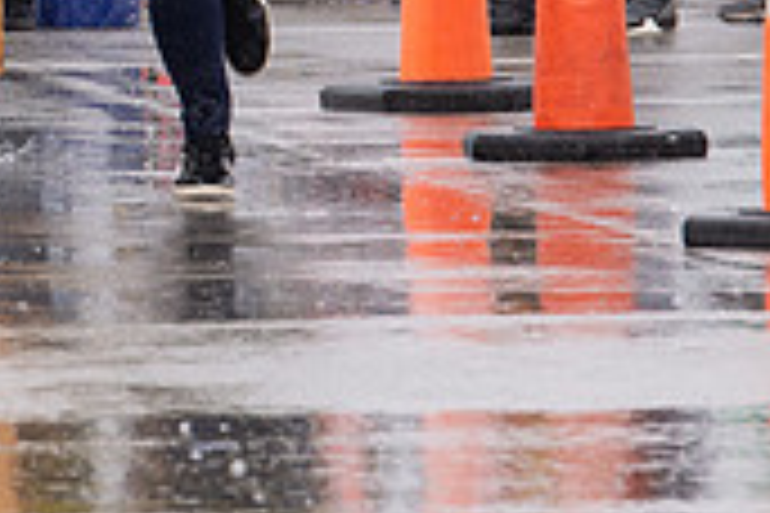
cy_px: -60
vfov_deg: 1.4
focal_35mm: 971
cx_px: -181
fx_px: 20767
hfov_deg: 2.1
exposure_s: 1/400
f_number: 7.1
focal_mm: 200
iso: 800
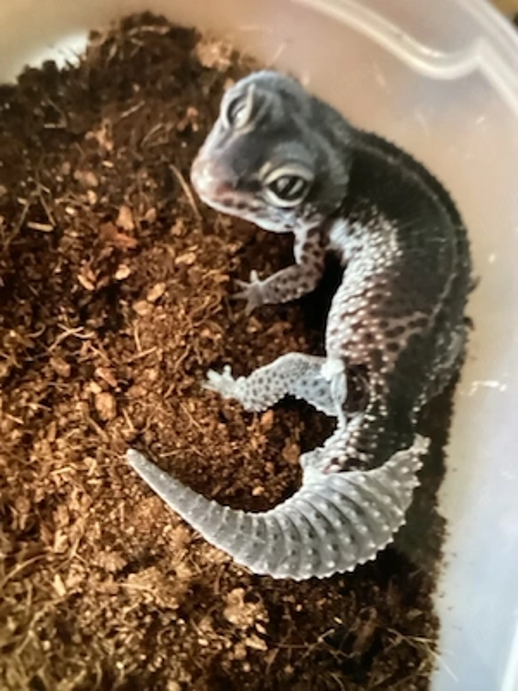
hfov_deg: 45.4
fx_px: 619
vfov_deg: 58.4
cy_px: 346
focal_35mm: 31
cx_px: 259
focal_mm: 3.3
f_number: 2.4
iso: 640
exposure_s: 1/24
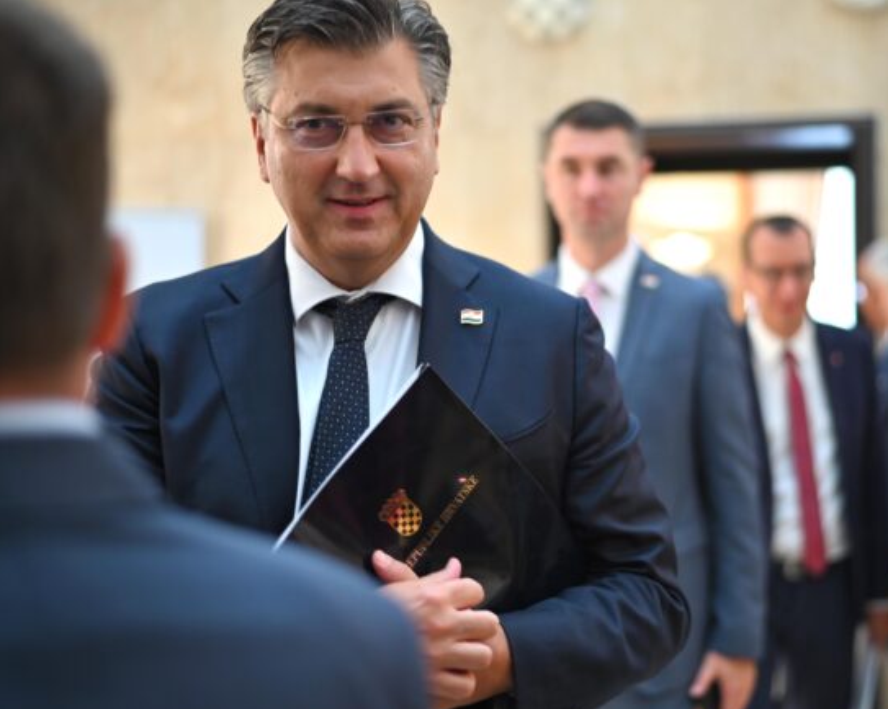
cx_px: 529
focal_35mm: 62
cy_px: 337
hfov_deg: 30.4
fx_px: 1629
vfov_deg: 24.6
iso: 1000
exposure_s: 1/125
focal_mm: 50
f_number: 1.8
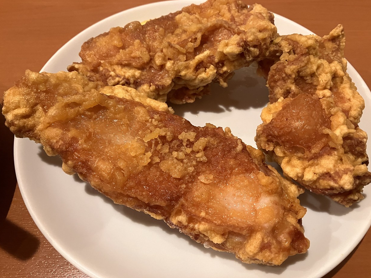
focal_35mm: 29
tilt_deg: -56.7
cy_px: 136
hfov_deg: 61.7
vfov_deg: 48.2
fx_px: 311
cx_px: 190
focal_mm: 3.99
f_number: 1.8
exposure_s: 1/40
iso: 400
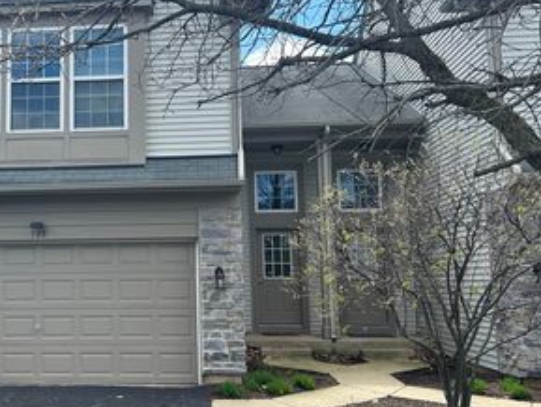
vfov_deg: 32.2
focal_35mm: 45
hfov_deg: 40.6
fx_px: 704
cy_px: 181
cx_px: 124
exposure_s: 1/1344
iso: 50
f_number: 1.5
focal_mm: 5.7
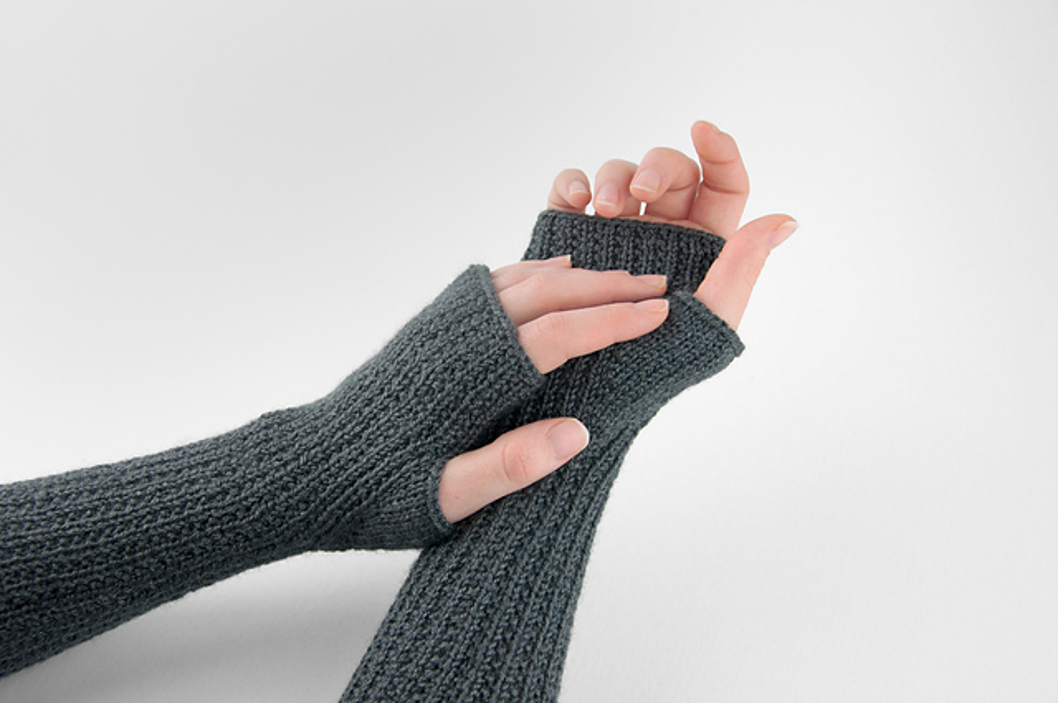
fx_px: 1497
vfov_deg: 26.4
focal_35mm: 51
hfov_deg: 38.9
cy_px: 352
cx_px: 529
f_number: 4.5
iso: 100
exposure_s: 1/40
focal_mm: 34
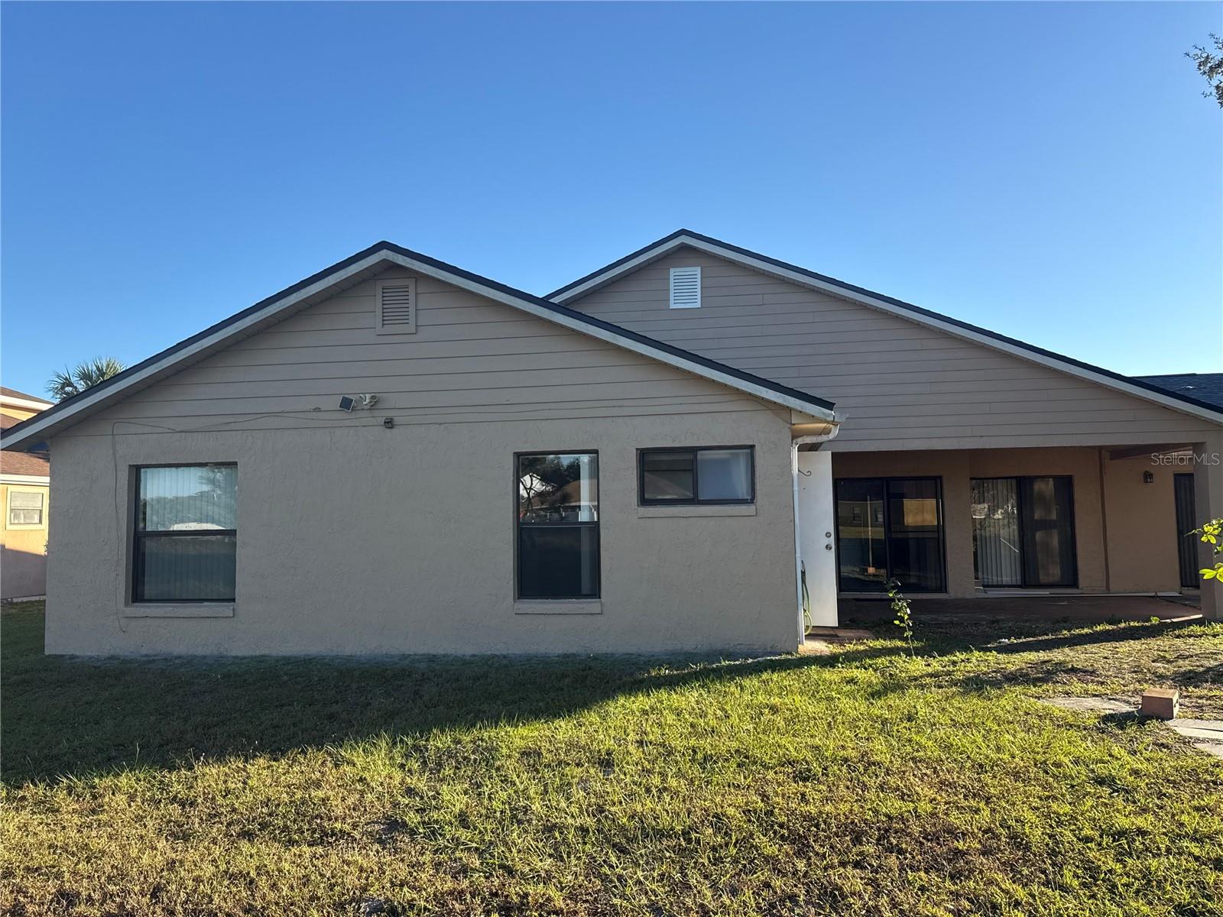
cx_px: 612
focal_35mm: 24
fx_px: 848
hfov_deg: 71.6
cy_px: 458
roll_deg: +0.8
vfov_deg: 56.8
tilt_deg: +4.2
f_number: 1.78
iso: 80
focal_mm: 6.76
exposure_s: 1/1770
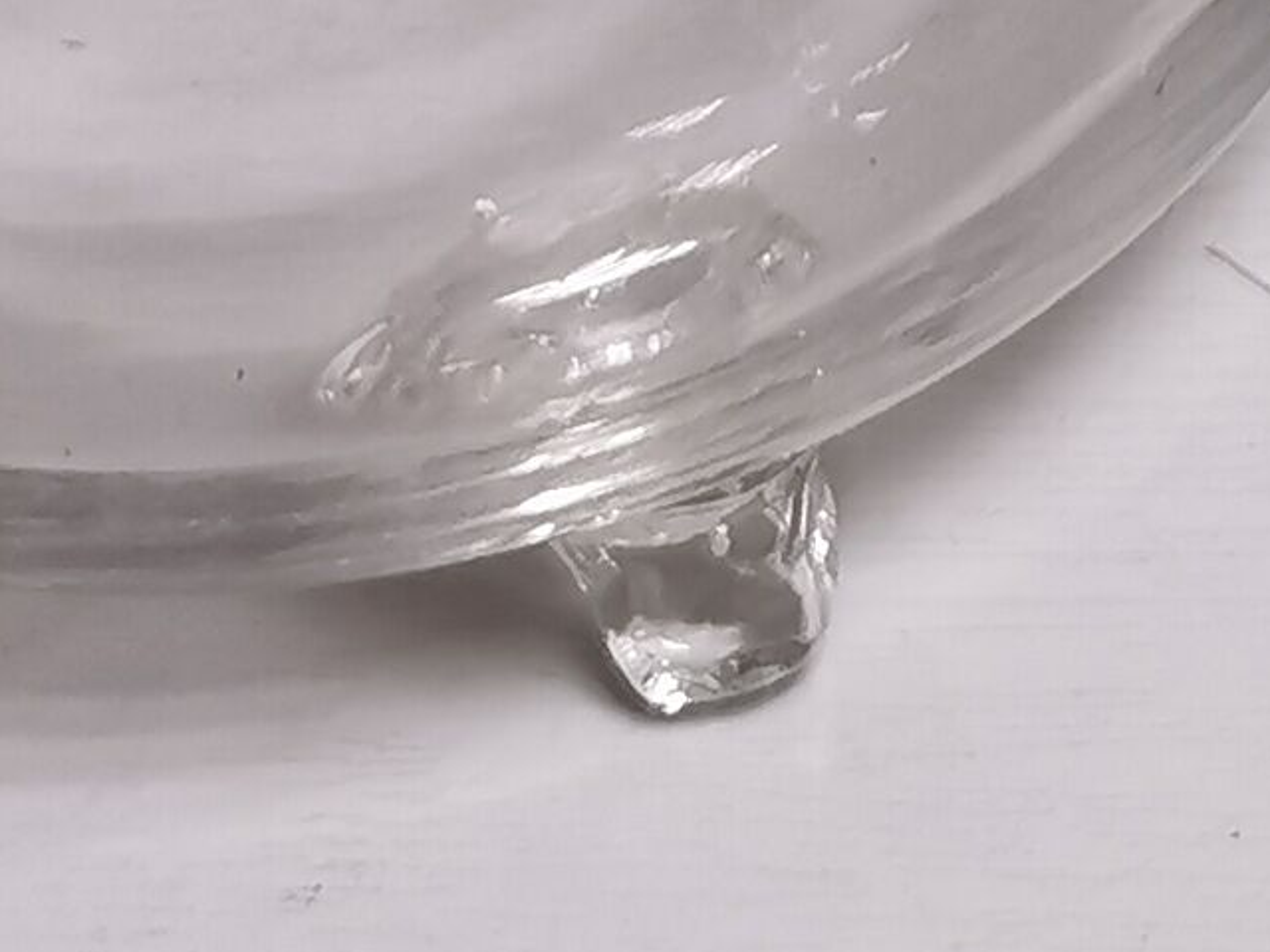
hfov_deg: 11.1
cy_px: -1271
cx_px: 1901
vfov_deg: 8.1
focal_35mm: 171
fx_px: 6274
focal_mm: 5.58
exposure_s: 1/100
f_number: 1.8
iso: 160
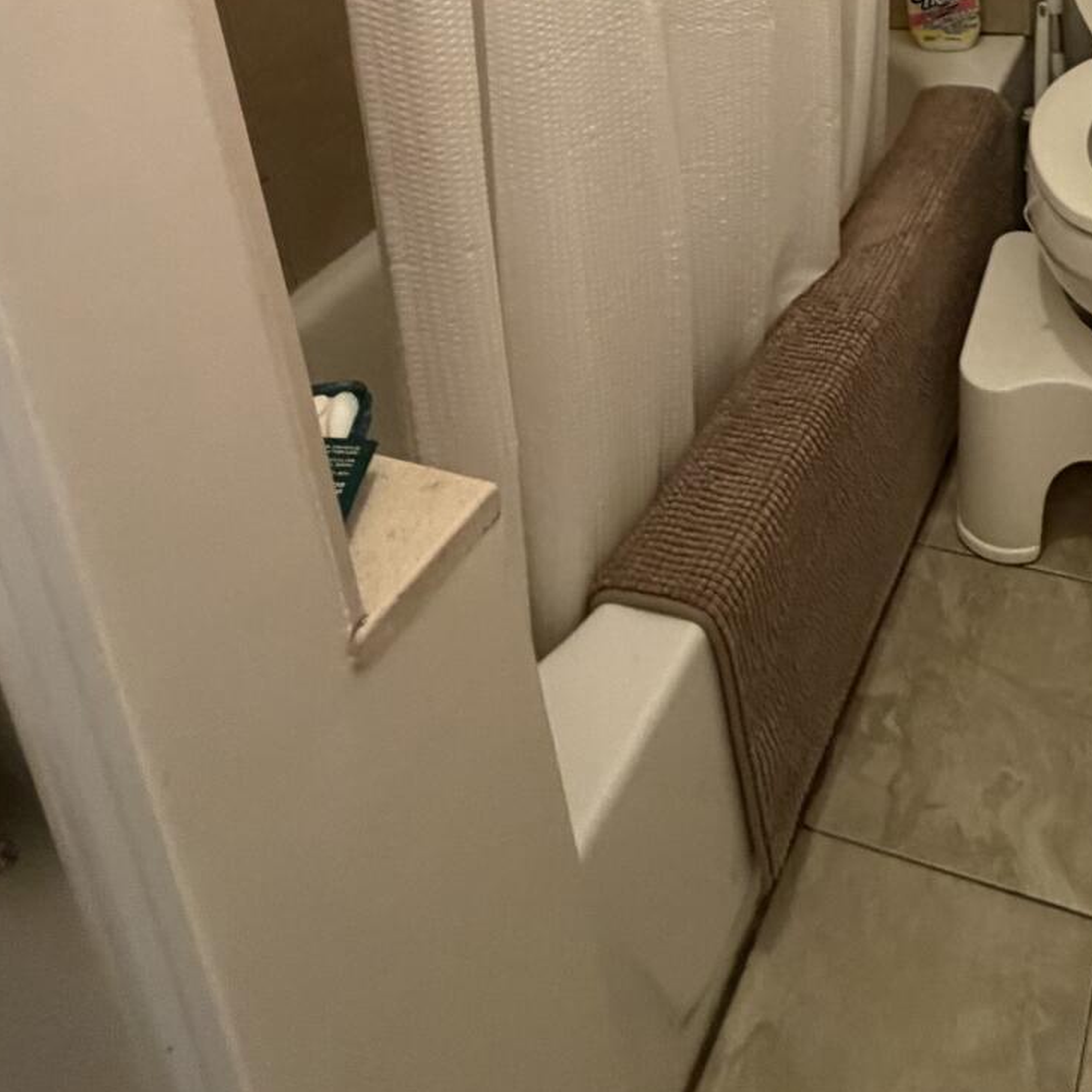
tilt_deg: -13.9
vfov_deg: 37.5
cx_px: 918
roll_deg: +3.4
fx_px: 1213
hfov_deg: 45.3
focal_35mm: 34
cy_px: -198
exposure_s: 1/60
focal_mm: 2.22
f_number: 2.2
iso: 500
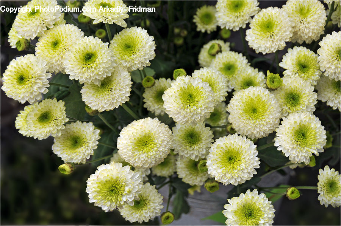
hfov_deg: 24.2
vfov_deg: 16.2
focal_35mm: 84
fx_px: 795
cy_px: 113
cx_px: 170
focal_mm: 56
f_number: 6.3
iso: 200
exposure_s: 1/250
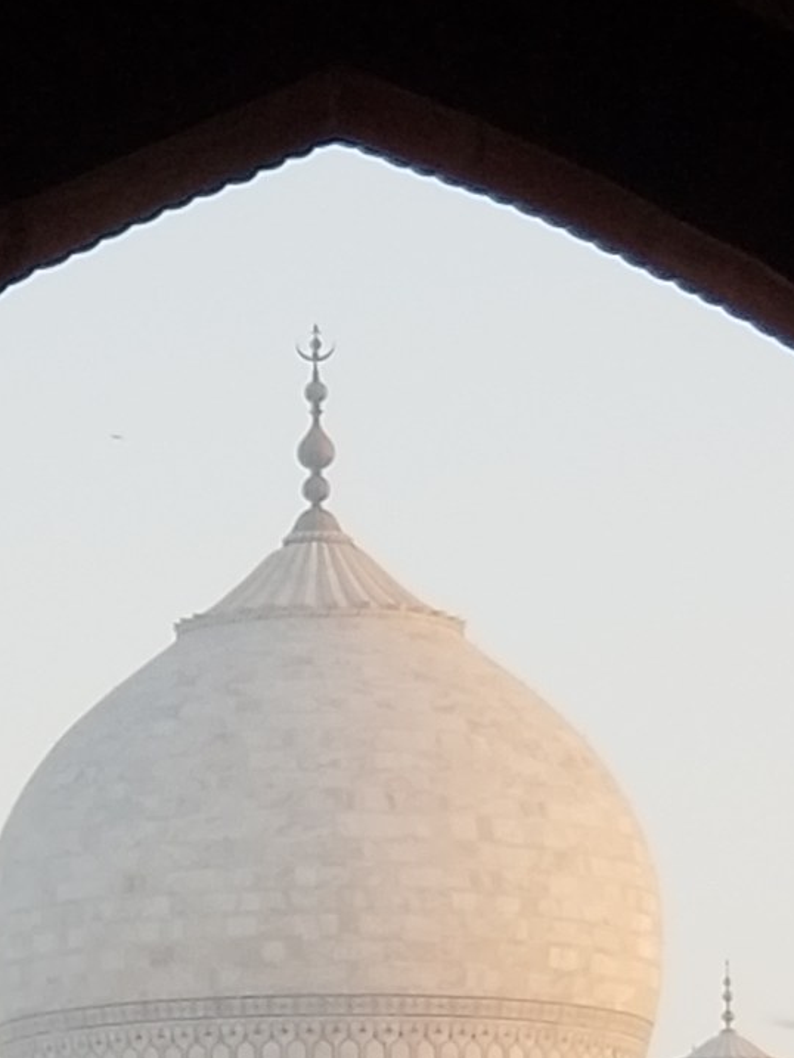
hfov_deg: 10.2
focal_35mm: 145
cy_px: 1031
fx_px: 4433
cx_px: 409
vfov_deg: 13.4
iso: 32
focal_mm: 6
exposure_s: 1/100
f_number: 2.4
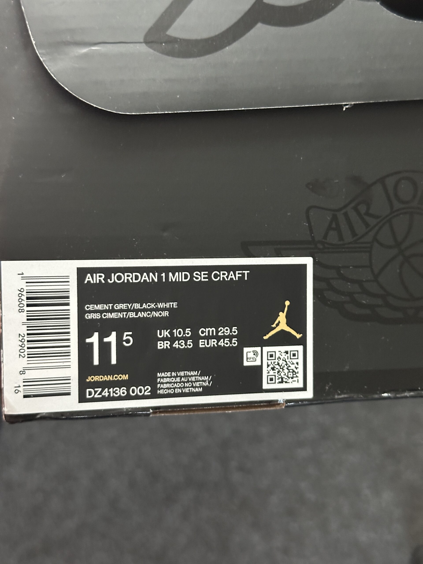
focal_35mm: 48
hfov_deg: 30.3
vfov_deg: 39.7
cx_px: 212
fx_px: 782
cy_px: 282
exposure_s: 1/25
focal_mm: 6.86
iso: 400
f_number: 1.78
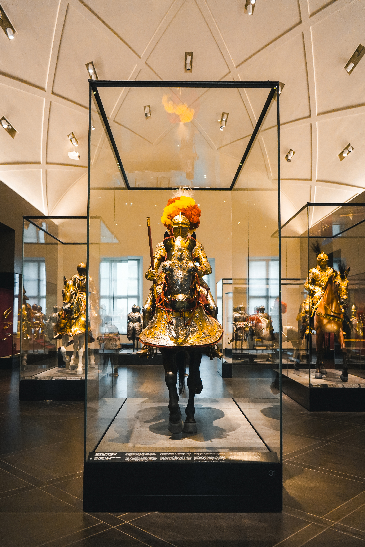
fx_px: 456
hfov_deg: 43.6
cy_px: 291
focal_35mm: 30
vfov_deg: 61.9
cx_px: 180
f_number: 3.5
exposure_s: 1/160
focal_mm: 28
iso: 3200
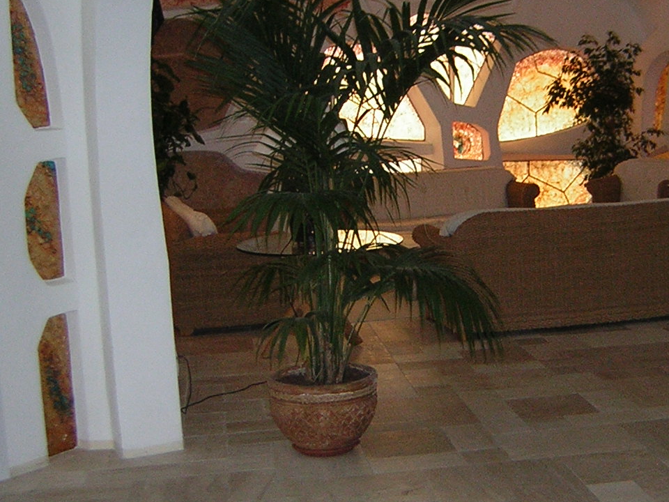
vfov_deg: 24.4
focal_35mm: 60
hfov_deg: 31.5
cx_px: 513
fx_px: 1160
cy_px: 266
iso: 113
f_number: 2.6
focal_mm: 4.7
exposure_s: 1/60.1
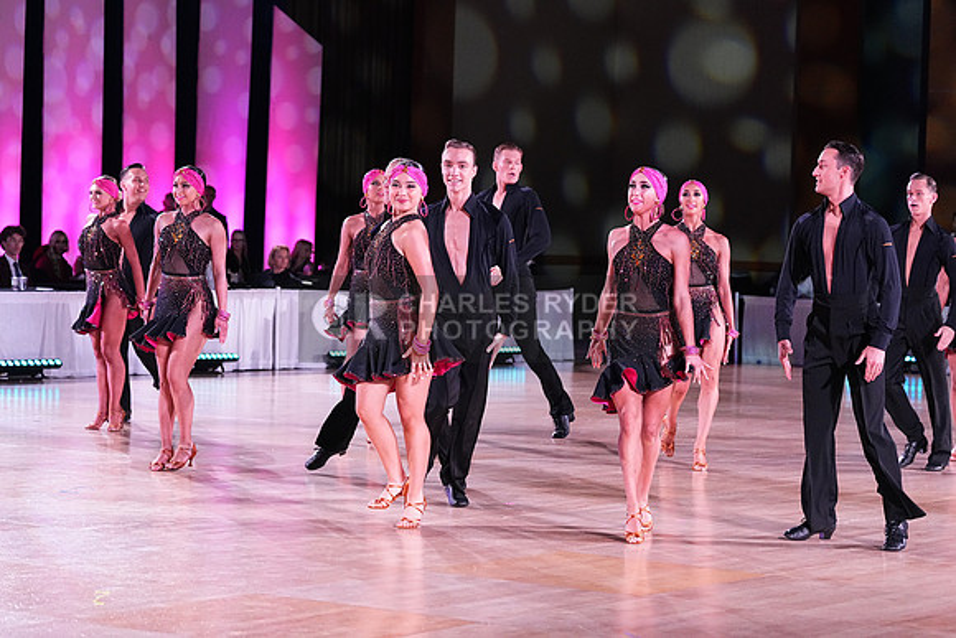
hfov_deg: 21.2
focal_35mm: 96
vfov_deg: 14.3
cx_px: 478
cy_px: 319
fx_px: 2550
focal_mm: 96
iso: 5000
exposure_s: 1/320
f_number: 4.5
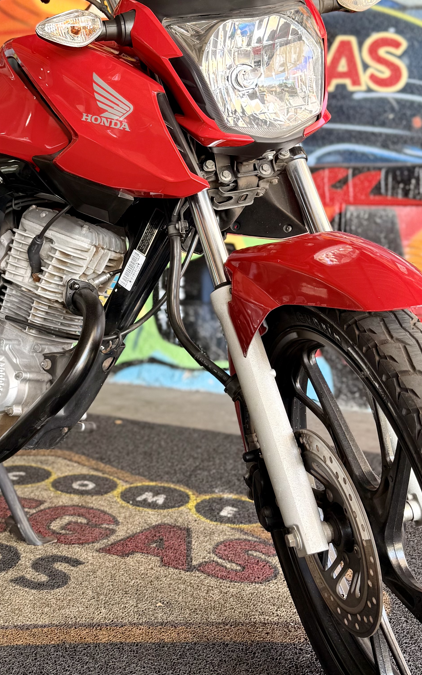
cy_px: 235
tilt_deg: -2.4
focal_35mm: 48
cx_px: 101
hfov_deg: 26.5
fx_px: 883
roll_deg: +0.4
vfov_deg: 41.4
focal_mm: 6.76
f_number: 1.78
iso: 64
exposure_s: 1/121
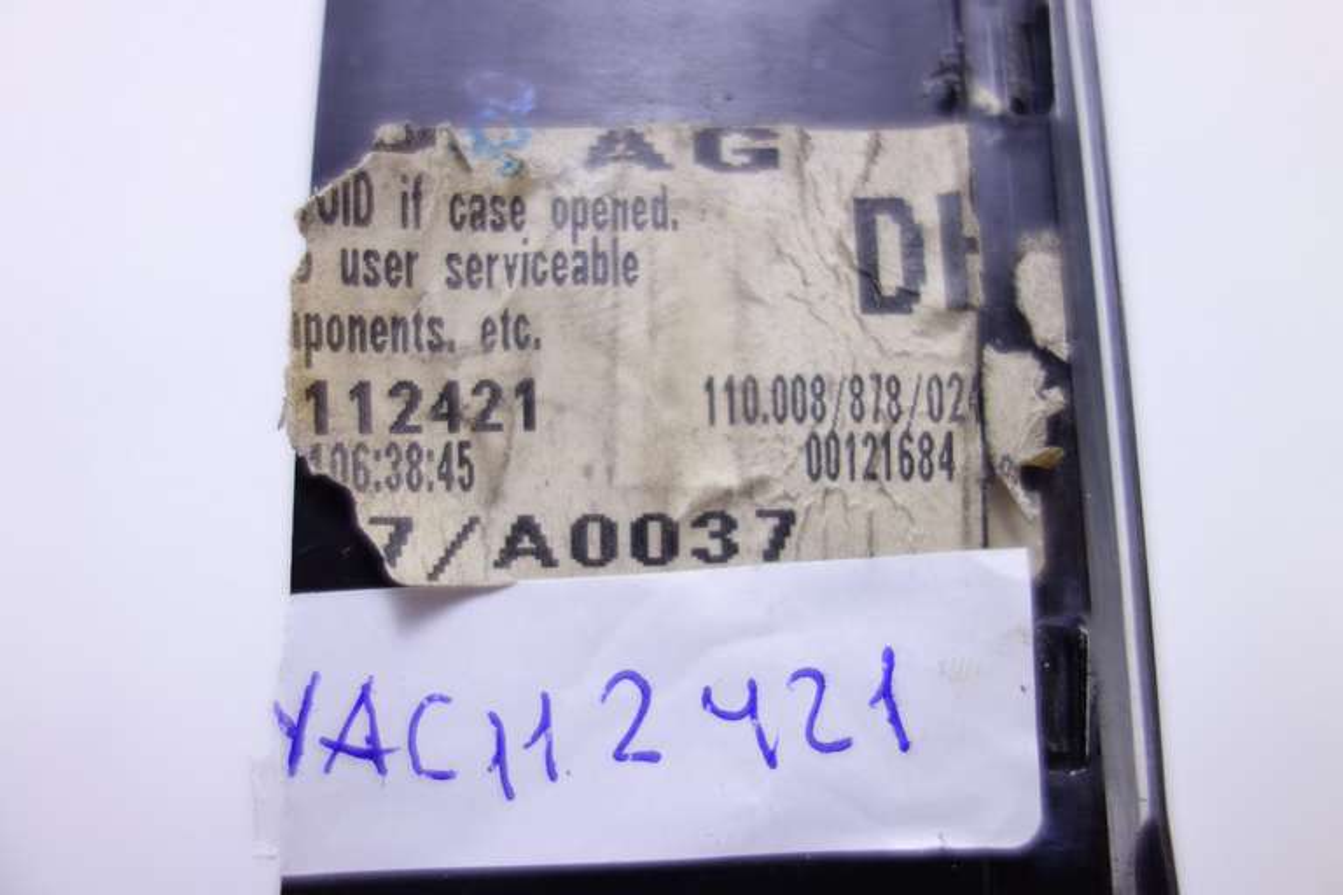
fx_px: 1044
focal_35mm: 28
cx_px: 672
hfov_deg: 65.5
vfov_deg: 46.4
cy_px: 448
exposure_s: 1/100
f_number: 2
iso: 125
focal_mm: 10.4
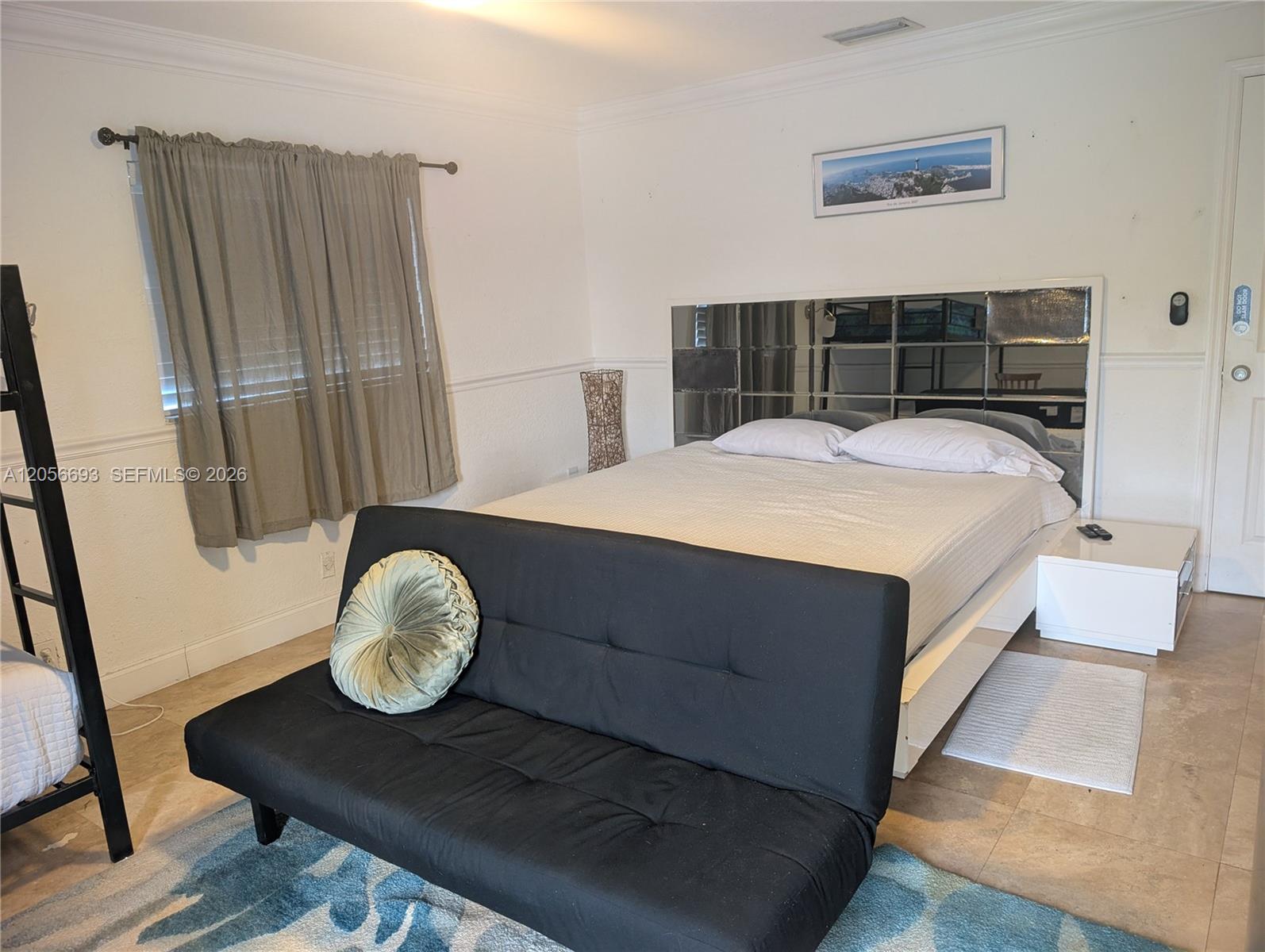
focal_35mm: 24
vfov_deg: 56.9
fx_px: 878
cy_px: 476
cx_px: 632
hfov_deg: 71.5
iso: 248
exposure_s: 1/40
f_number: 1.68
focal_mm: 6.9
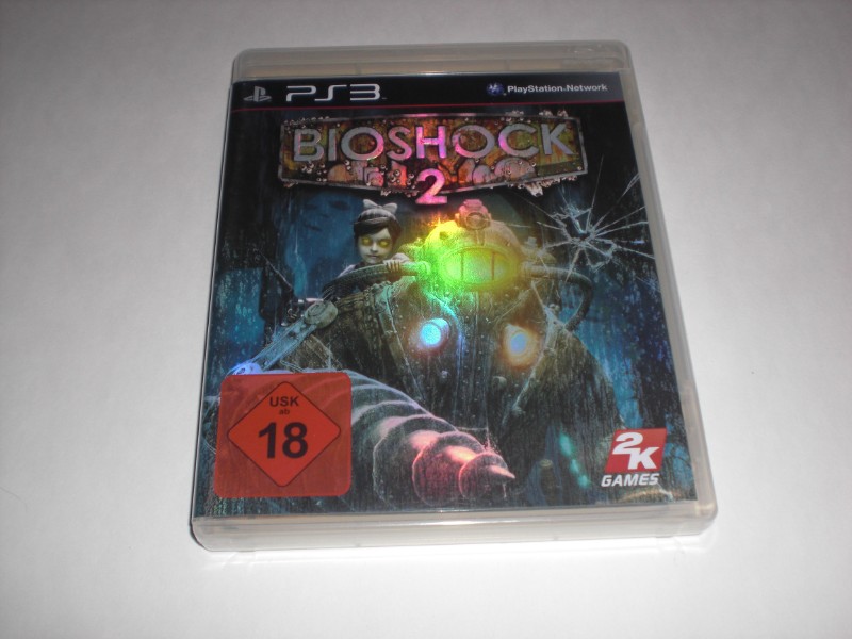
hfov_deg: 49.0
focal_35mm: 38
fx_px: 935
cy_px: 320
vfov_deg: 37.7
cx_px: 426
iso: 64
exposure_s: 1/60
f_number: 3.1
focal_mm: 6.3
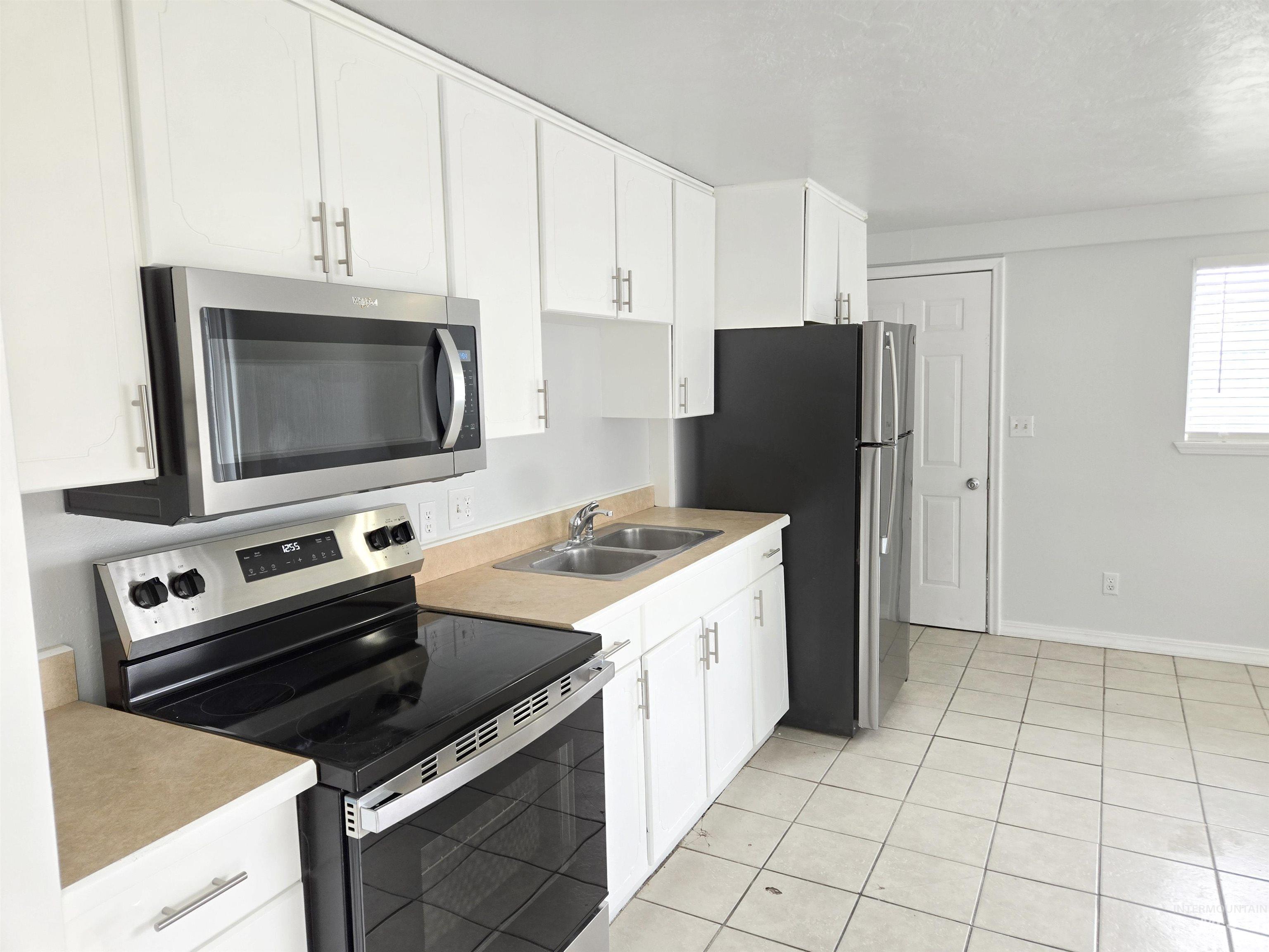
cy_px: 476
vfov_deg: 58.9
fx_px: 843
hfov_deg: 73.9
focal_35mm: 23
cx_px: 634
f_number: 1.8
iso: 80
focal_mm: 5.4
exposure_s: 1/120
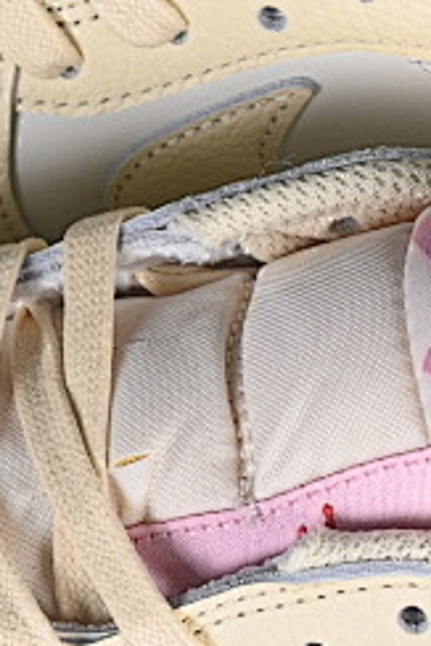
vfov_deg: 6.2
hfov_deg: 4.1
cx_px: 193
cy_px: 360
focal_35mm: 332
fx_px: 5953
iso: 160
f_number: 7.1
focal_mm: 50
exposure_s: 1/80
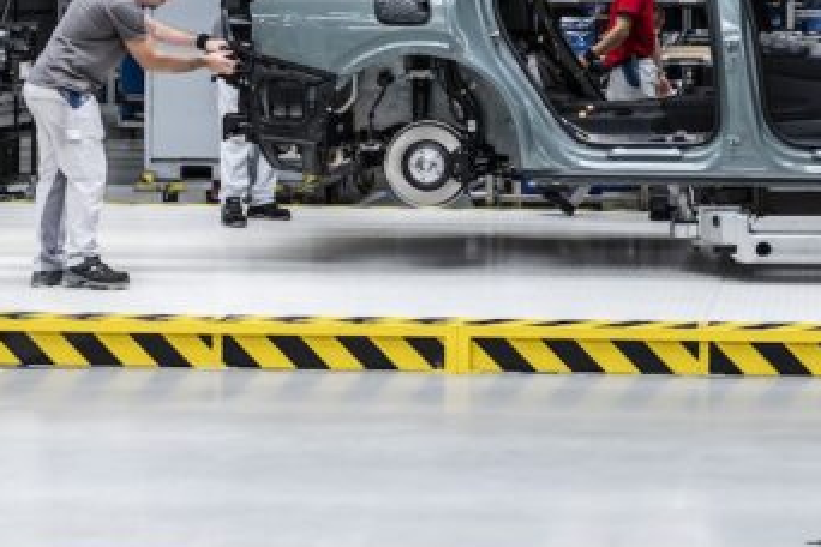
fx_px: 1916
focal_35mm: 84
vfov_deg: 16.0
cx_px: 826
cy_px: 32
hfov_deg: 23.2
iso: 1600
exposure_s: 1/125
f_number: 4.5
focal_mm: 35
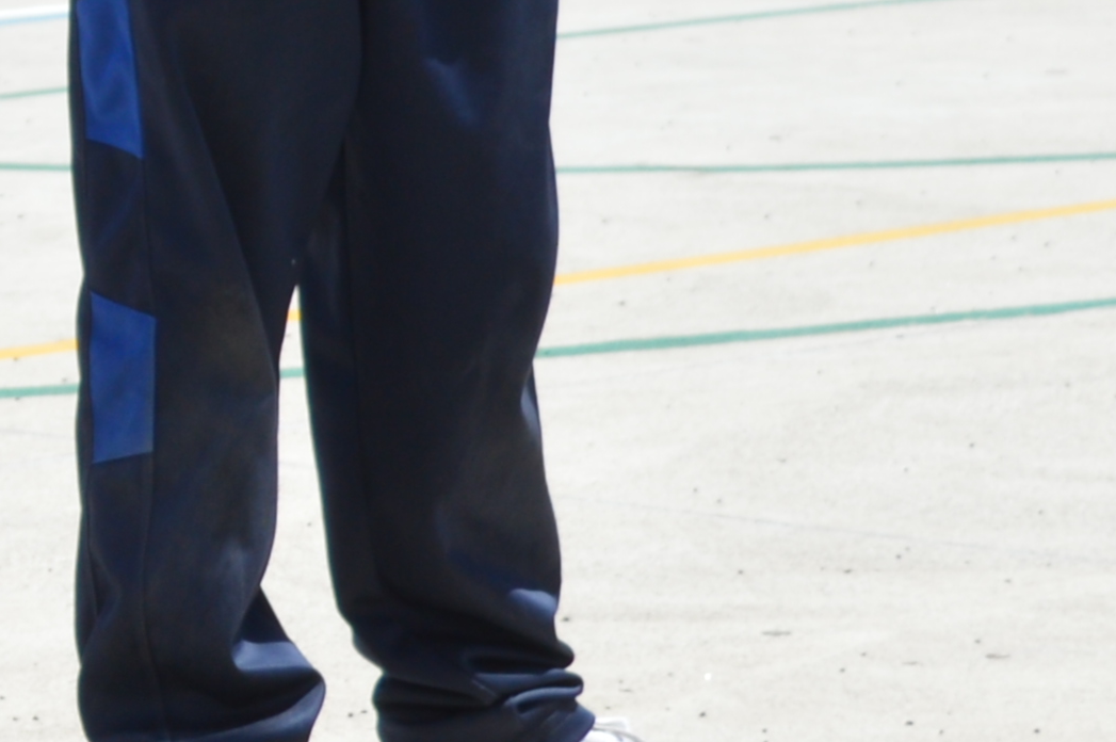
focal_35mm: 293
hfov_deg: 6.6
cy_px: -592
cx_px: -1801
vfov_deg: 4.6
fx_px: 9074
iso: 100
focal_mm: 34
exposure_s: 1/320
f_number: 9
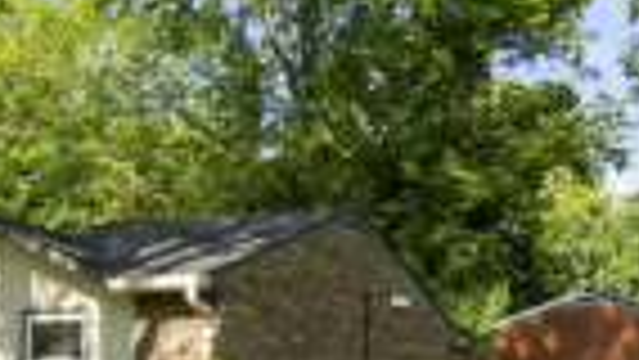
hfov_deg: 24.5
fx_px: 1407
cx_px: 4
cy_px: 423
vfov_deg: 14.2
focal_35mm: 83
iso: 400
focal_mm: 10
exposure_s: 1/125
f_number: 10
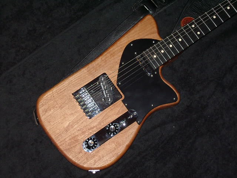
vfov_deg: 19.4
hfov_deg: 25.7
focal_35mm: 76
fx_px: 520
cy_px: 89
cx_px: 118
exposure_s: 1/80
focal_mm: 11.5
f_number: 3.8
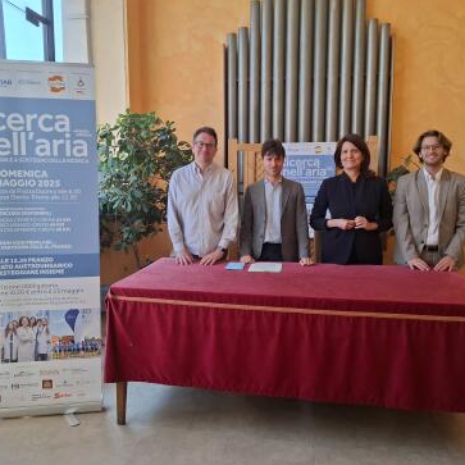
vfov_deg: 57.3
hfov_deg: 57.3
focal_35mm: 28
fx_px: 426
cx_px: 225
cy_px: 227
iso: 50
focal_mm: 5.54
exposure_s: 1/174
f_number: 1.8
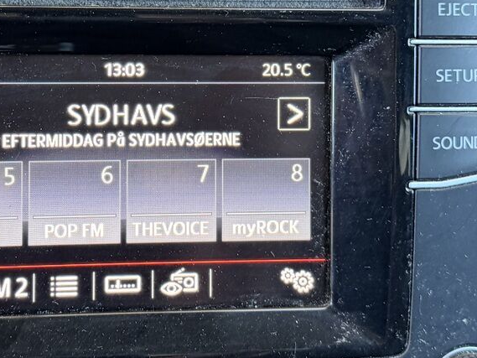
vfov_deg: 20.2
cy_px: 64
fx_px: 992
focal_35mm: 72
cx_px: 146
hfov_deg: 26.8
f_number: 1.78
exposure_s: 1/60
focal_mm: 6.76
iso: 320
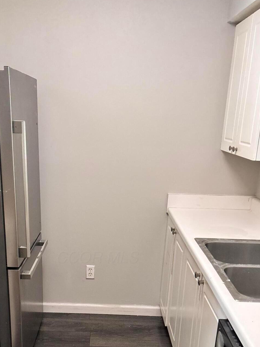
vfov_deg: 44.4
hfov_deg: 35.0
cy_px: 257
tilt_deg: -19.2
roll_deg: -2.3
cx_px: 98
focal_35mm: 41
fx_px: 411
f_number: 1.6
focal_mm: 5.96
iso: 400
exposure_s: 1/60
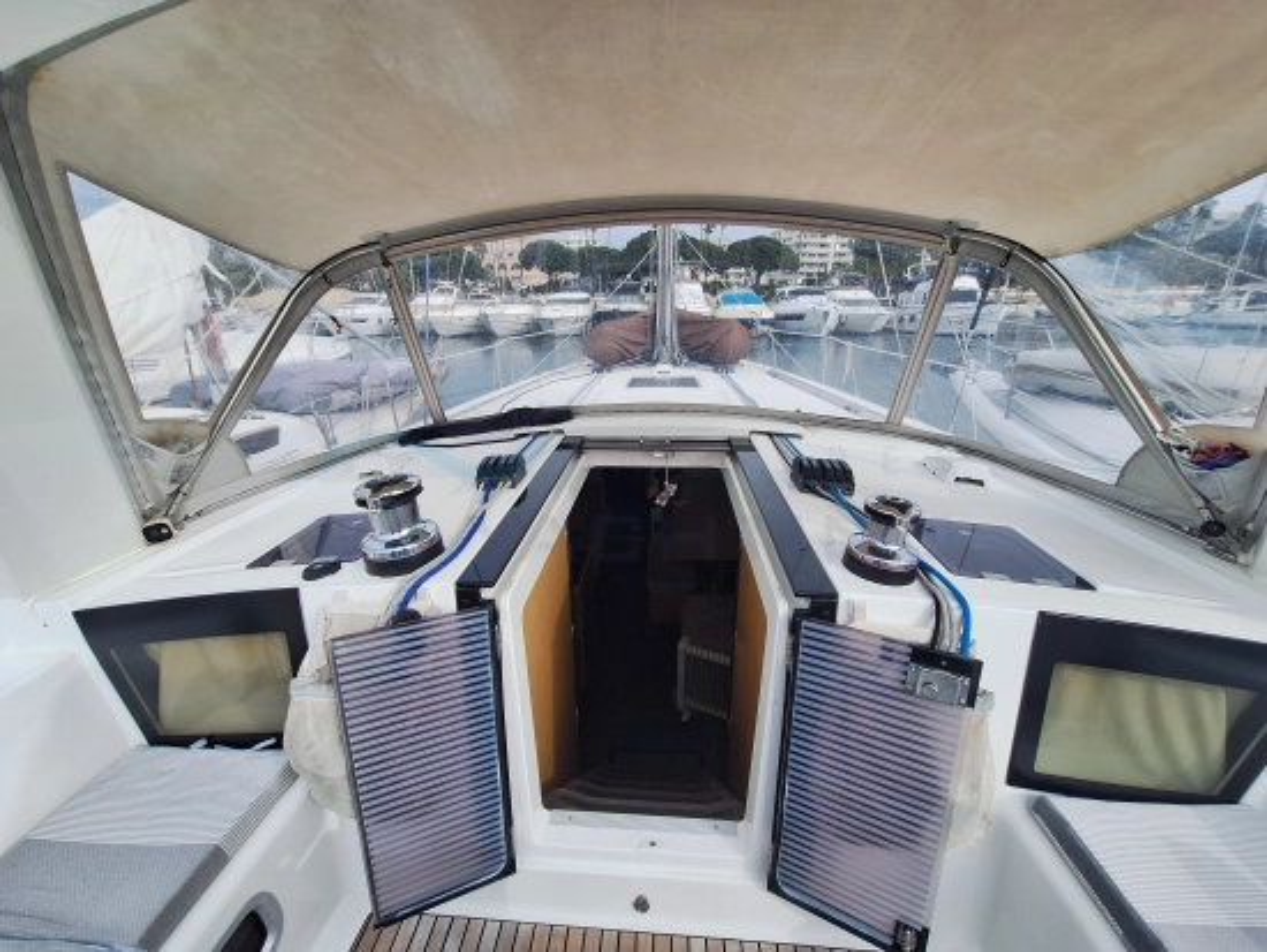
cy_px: 476
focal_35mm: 13
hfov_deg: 106.2
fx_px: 476
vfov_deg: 90.0
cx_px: 634
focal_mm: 1.74
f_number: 2.2
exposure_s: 1/999
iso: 40
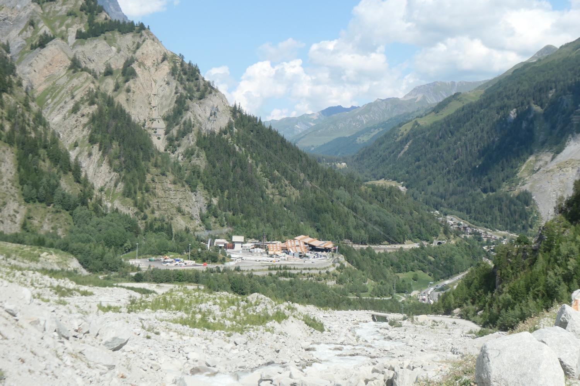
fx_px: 741
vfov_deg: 29.2
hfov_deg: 42.7
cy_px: 193
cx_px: 290
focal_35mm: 46
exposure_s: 1/1000
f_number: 5
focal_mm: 16.7
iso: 200
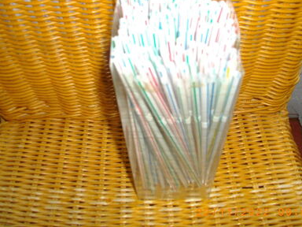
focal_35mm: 40
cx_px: 164
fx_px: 349
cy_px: 101
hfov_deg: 46.8
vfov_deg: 35.9
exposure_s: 1/50
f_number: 2.9
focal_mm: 5.7
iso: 200
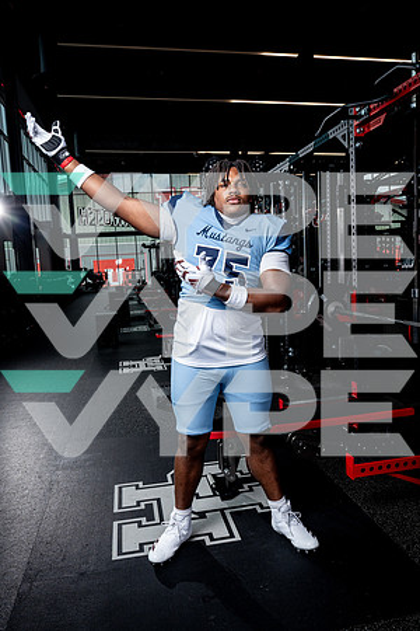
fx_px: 472
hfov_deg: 47.9
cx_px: 210
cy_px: 316
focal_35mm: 27
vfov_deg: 67.4
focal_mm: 27
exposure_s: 1/250
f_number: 9
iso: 640
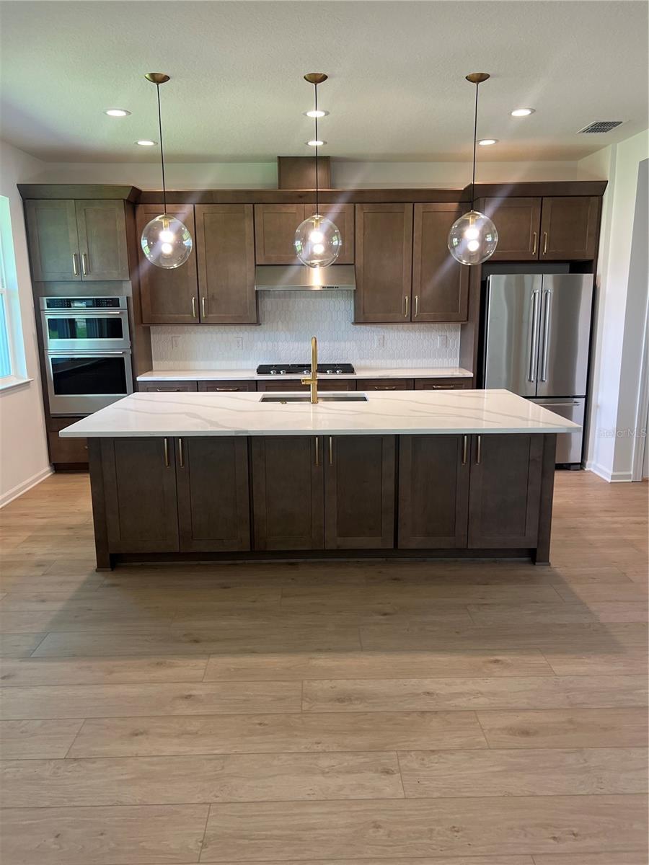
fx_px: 650
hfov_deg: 53.1
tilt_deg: -11.0
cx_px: 324
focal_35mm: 26
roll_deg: +0.5
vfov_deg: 67.3
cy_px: 432
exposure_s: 1/120
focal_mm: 5.7
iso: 125
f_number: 1.5
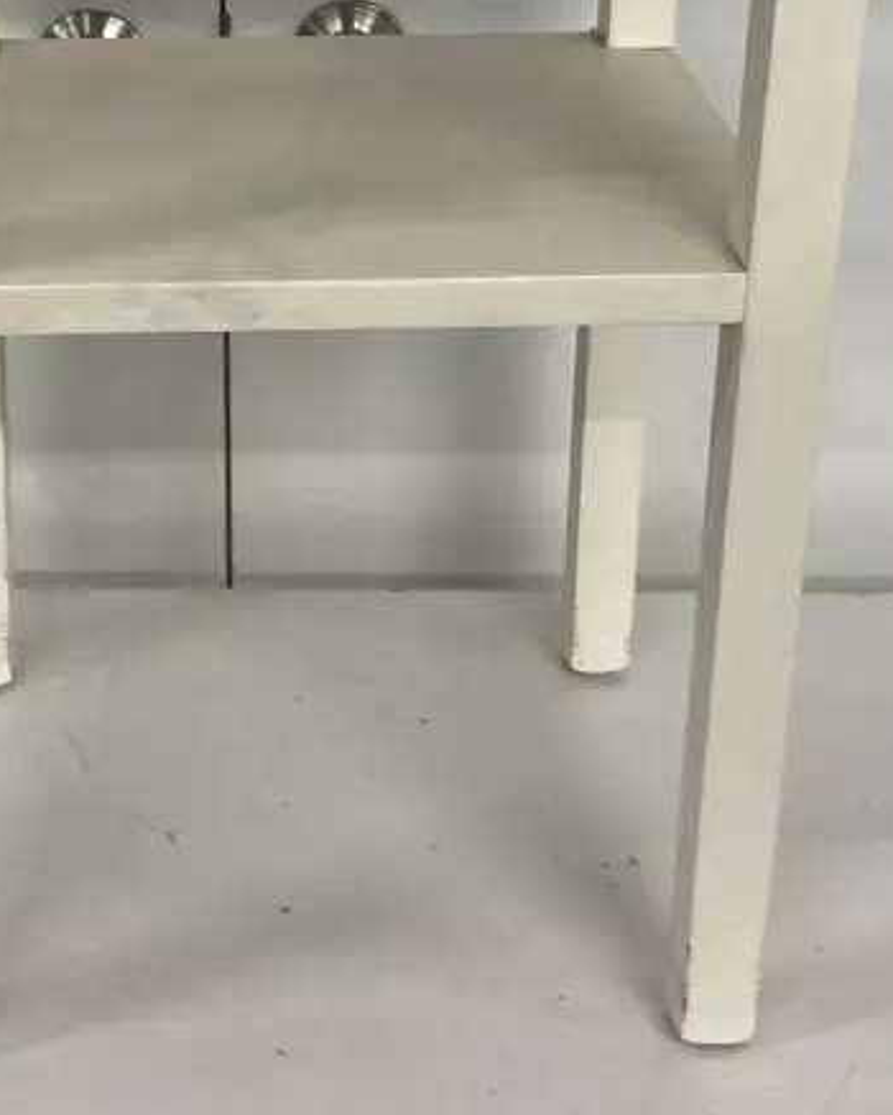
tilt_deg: -21.9
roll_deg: -1.3
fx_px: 2113
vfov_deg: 28.9
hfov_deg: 23.7
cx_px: 273
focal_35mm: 64
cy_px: 222
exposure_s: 1/50
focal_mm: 3.99
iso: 40
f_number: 1.8
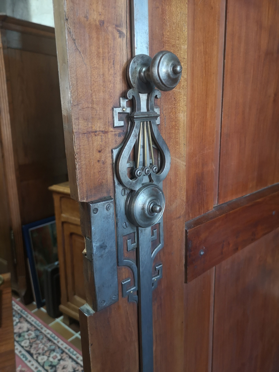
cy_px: 186
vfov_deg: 65.3
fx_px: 290
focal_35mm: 27
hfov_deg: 51.4
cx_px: 140
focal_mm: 5.58
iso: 500
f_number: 1.8
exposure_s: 1/25
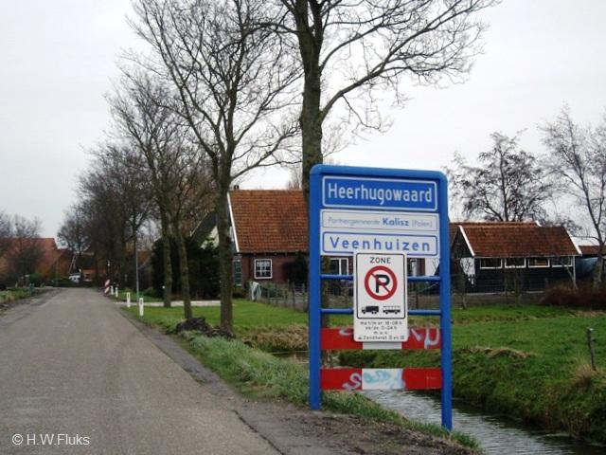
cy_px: 228
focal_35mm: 38
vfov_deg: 37.7
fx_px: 665
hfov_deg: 49.0
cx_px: 303
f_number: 2.8
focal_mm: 7.9
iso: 100
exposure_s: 1/160
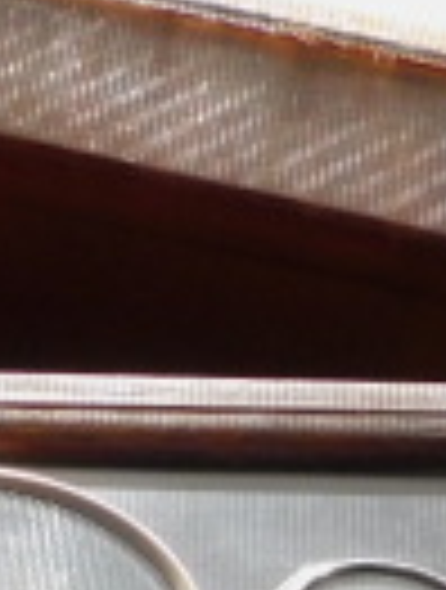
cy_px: 923
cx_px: -207
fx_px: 2393
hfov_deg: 10.3
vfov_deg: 13.2
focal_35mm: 140
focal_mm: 4
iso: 125
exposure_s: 1/50
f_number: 3
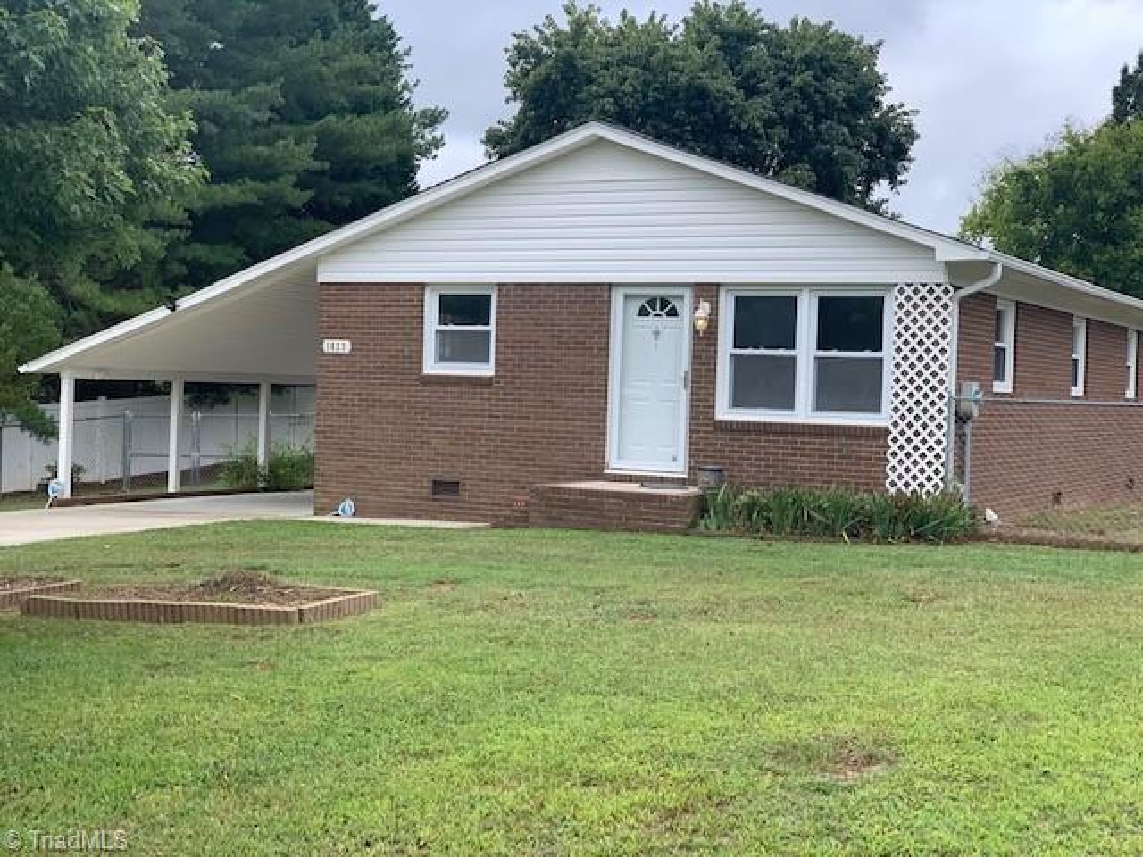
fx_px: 1717
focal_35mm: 52
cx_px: 572
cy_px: 428
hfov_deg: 36.8
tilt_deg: +0.8
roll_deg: -2.9
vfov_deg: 28.0
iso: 16
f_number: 2.4
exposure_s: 1/539
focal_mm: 6
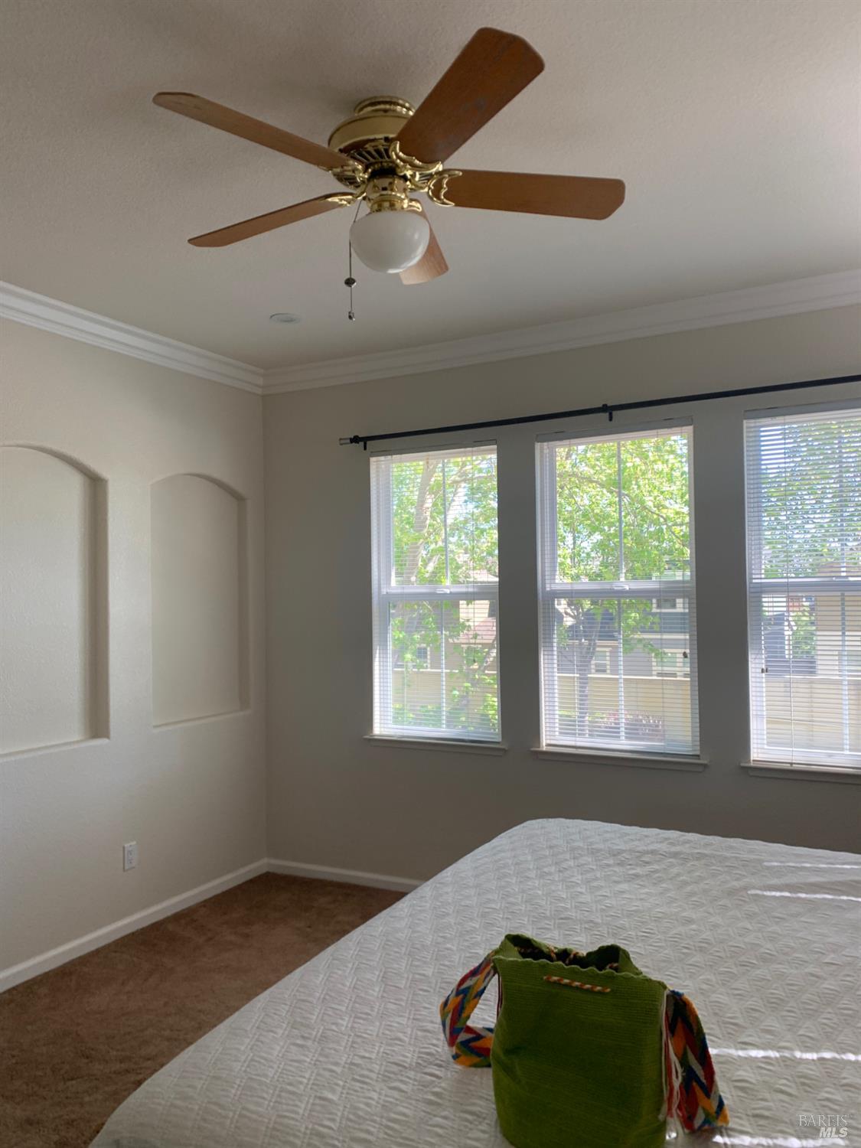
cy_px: 574
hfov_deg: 53.1
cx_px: 430
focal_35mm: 26
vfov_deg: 67.3
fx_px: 862
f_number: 1.8
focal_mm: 4.25
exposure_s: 1/121
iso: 50
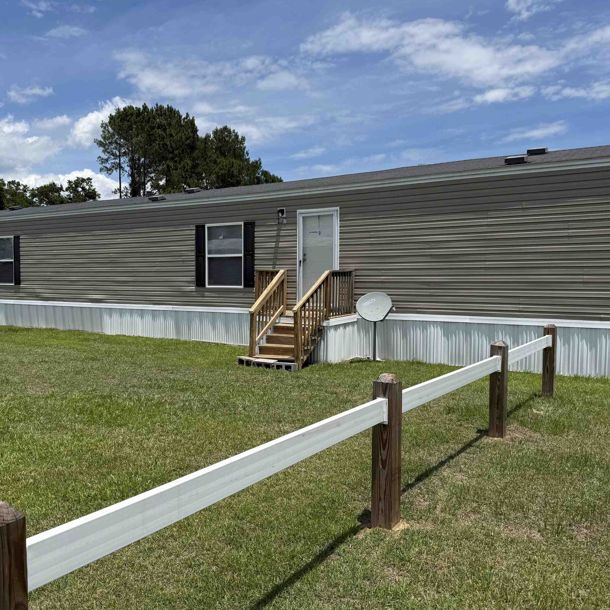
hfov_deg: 55.6
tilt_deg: -2.6
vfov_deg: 55.6
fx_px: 578
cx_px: 280
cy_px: 307
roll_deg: -0.6
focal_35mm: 29
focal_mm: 6.76
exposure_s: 1/6173
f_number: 1.78
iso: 80
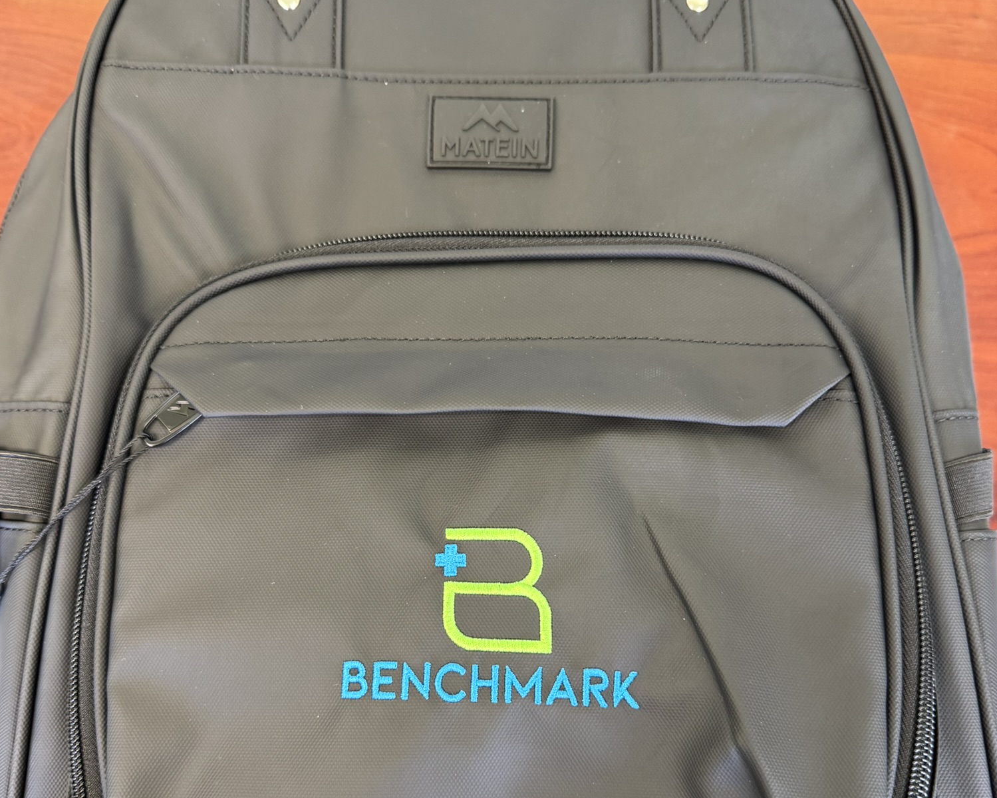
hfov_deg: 55.7
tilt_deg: -80.8
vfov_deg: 45.6
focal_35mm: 32
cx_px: 490
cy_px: 473
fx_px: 944
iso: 250
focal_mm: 6.76
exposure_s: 1/41
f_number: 1.78
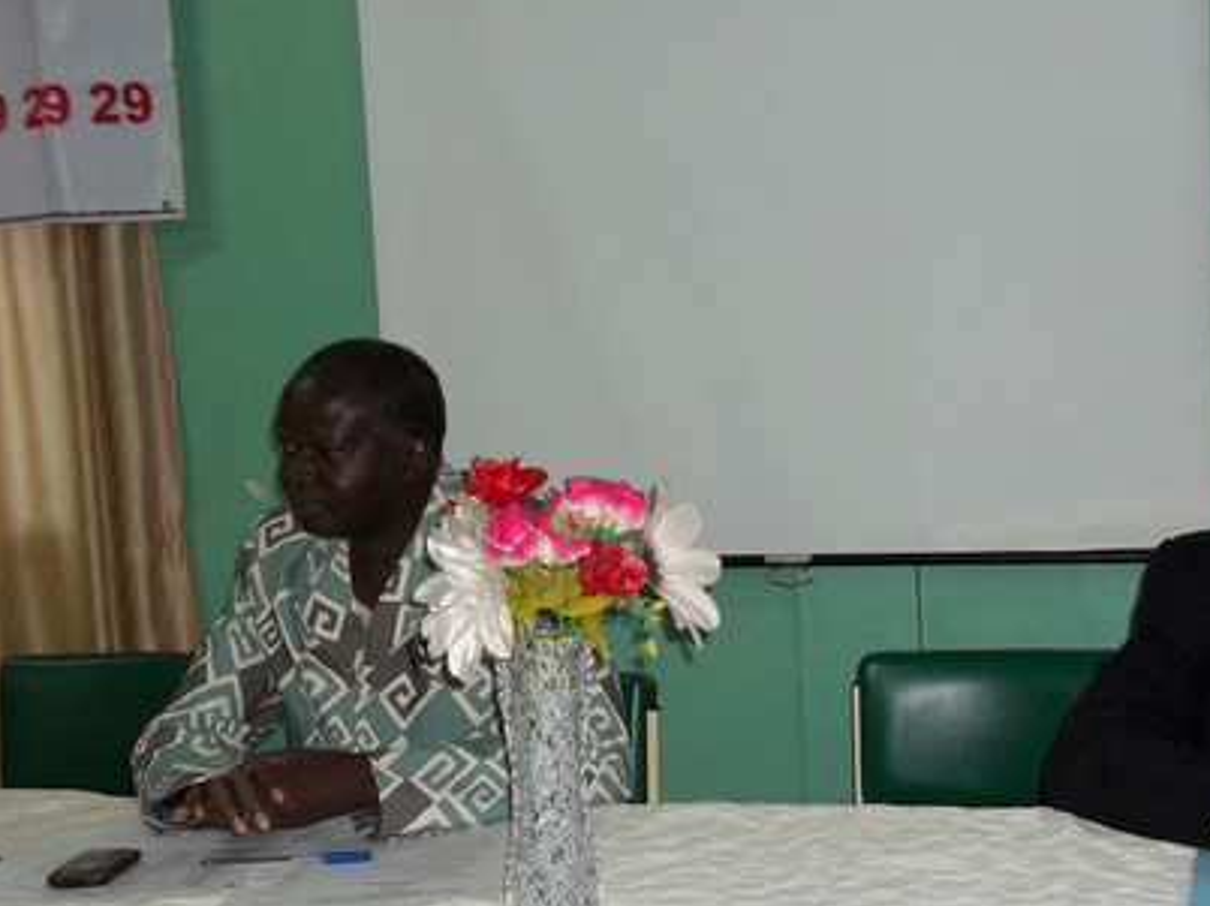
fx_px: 1782
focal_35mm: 51
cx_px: 813
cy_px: 596
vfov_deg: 28.4
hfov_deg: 37.1
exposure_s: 1/30
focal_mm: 5.7
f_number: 2.9
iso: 160
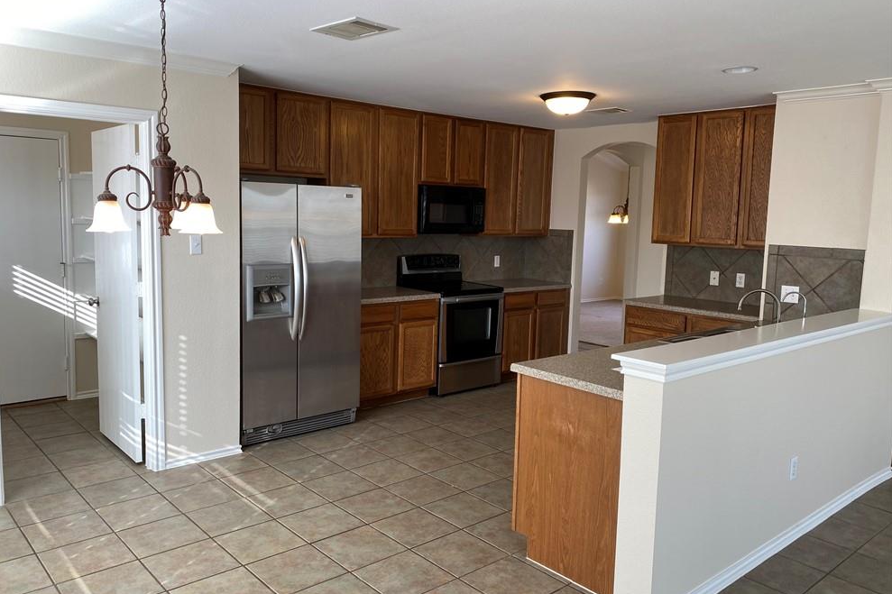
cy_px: 293
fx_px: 694
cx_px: 432
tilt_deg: -3.8
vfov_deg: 46.4
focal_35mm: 28
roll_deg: -2.7
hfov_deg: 65.5
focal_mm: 4.25
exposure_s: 1/125
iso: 32
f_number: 1.8
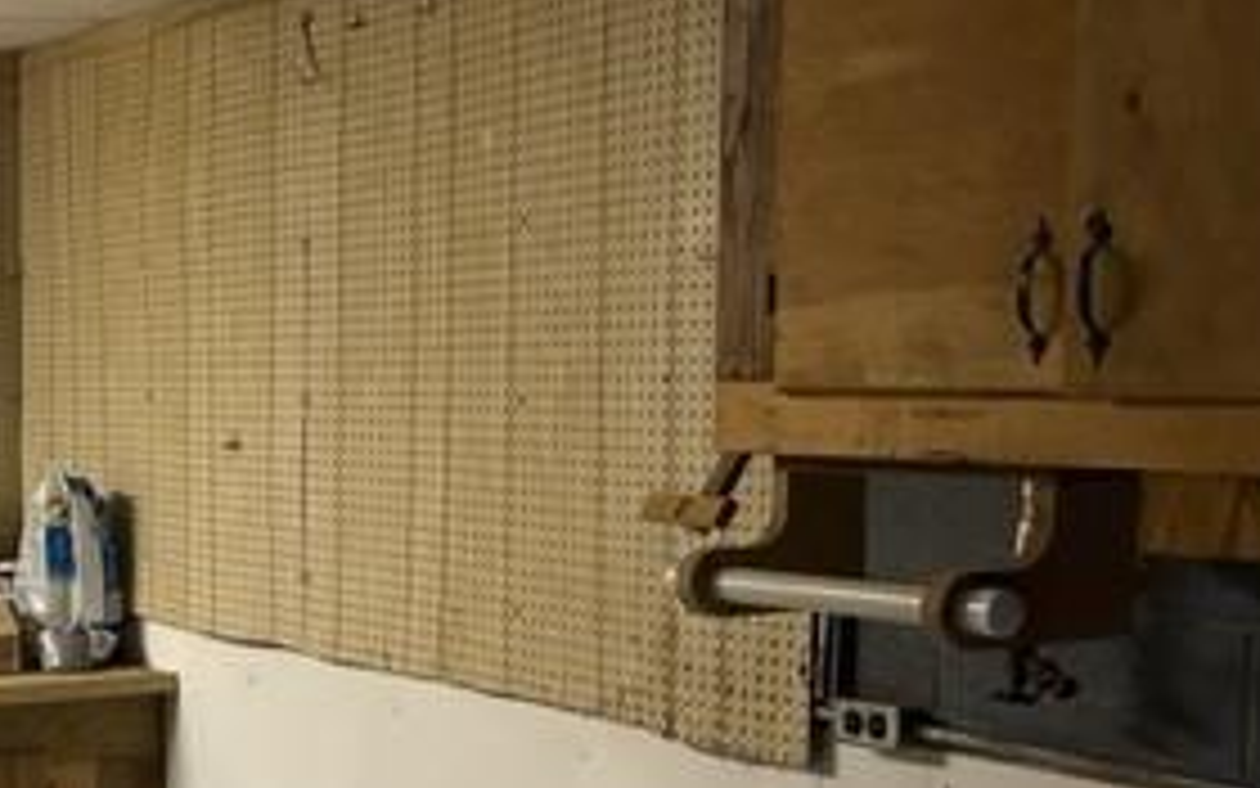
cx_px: -112
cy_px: 563
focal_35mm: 63
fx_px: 2163
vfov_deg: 20.5
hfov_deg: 29.4
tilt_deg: -5.8
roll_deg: +1.5
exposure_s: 1/60
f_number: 1.5
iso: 500
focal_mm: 5.7
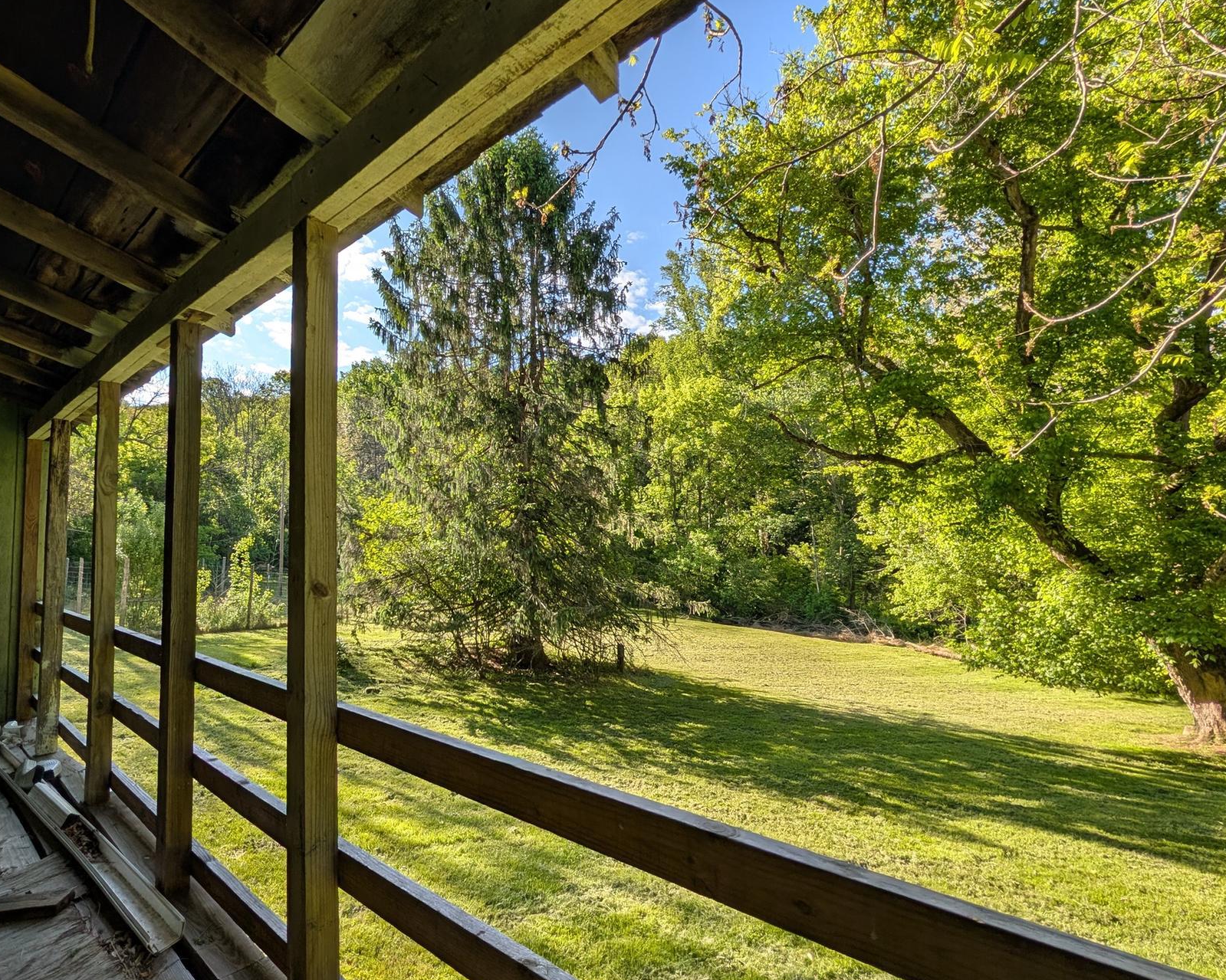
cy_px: 483
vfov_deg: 84.0
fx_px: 544
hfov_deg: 95.6
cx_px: 495
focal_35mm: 15
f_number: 1.7
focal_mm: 2.02
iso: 59
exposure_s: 1/2342
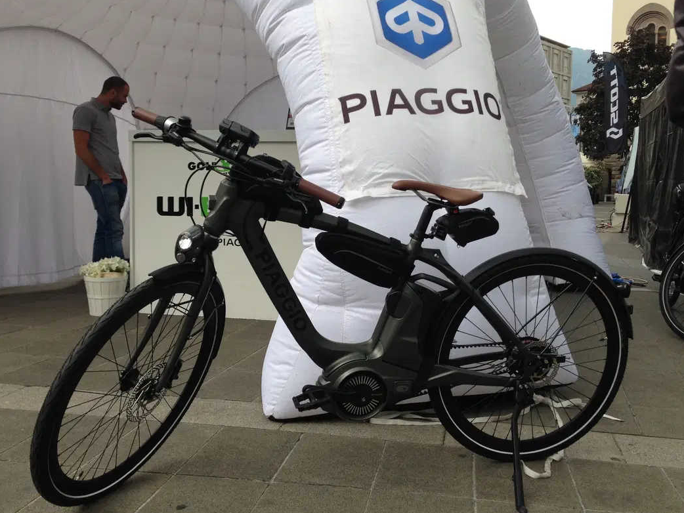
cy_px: 240
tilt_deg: -4.8
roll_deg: +0.4
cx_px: 366
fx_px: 751
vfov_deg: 37.7
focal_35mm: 38
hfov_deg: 48.9
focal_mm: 4.12
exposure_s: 1/282
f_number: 2.4
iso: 50
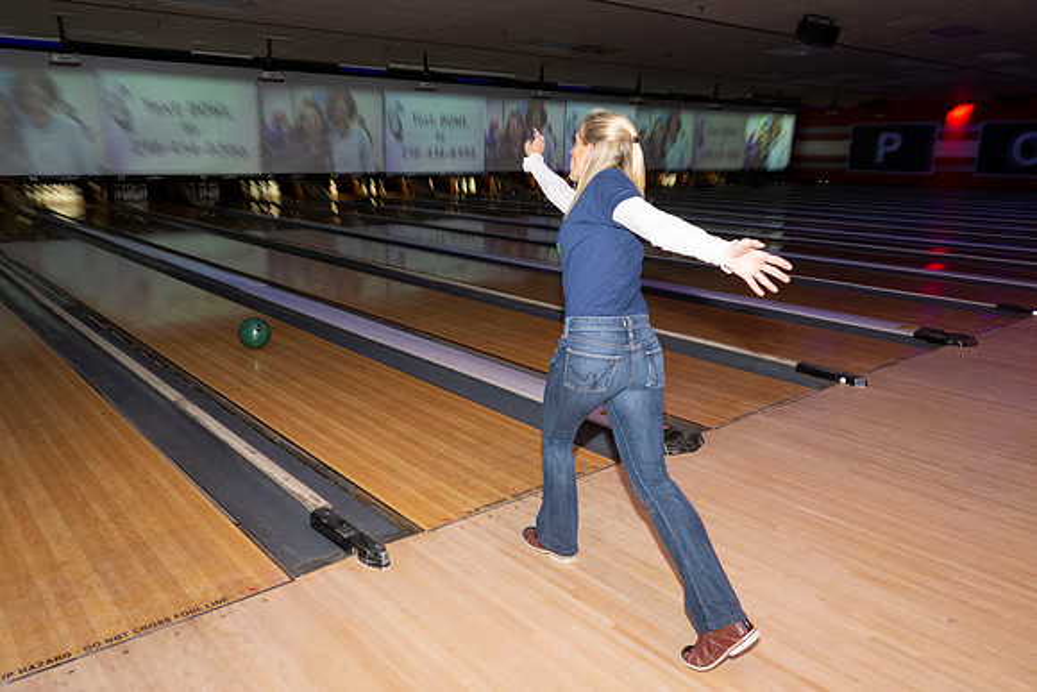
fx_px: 908
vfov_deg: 41.7
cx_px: 518
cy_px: 346
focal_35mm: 32
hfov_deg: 59.5
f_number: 5.6
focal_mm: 31.5
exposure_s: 1/100
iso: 2000
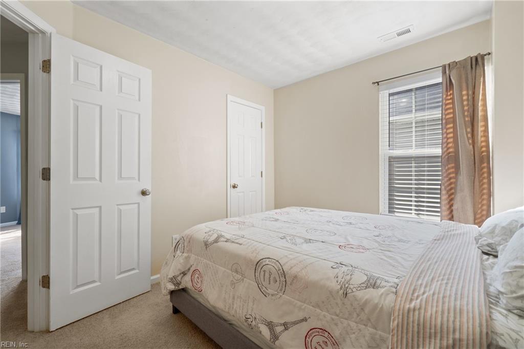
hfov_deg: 100.4
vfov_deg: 77.3
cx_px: 262
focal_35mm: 15
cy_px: 174
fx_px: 218
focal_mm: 10
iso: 250
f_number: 8
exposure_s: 1/5
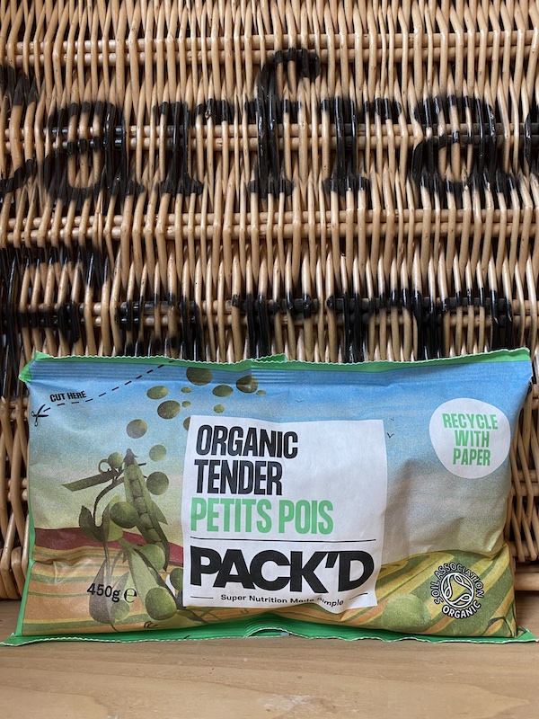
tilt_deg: +3.2
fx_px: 540
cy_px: 360
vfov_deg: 67.3
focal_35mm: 26
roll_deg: +2.1
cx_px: 270
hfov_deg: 53.1
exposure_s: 1/50
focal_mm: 4.25
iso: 64
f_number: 1.8
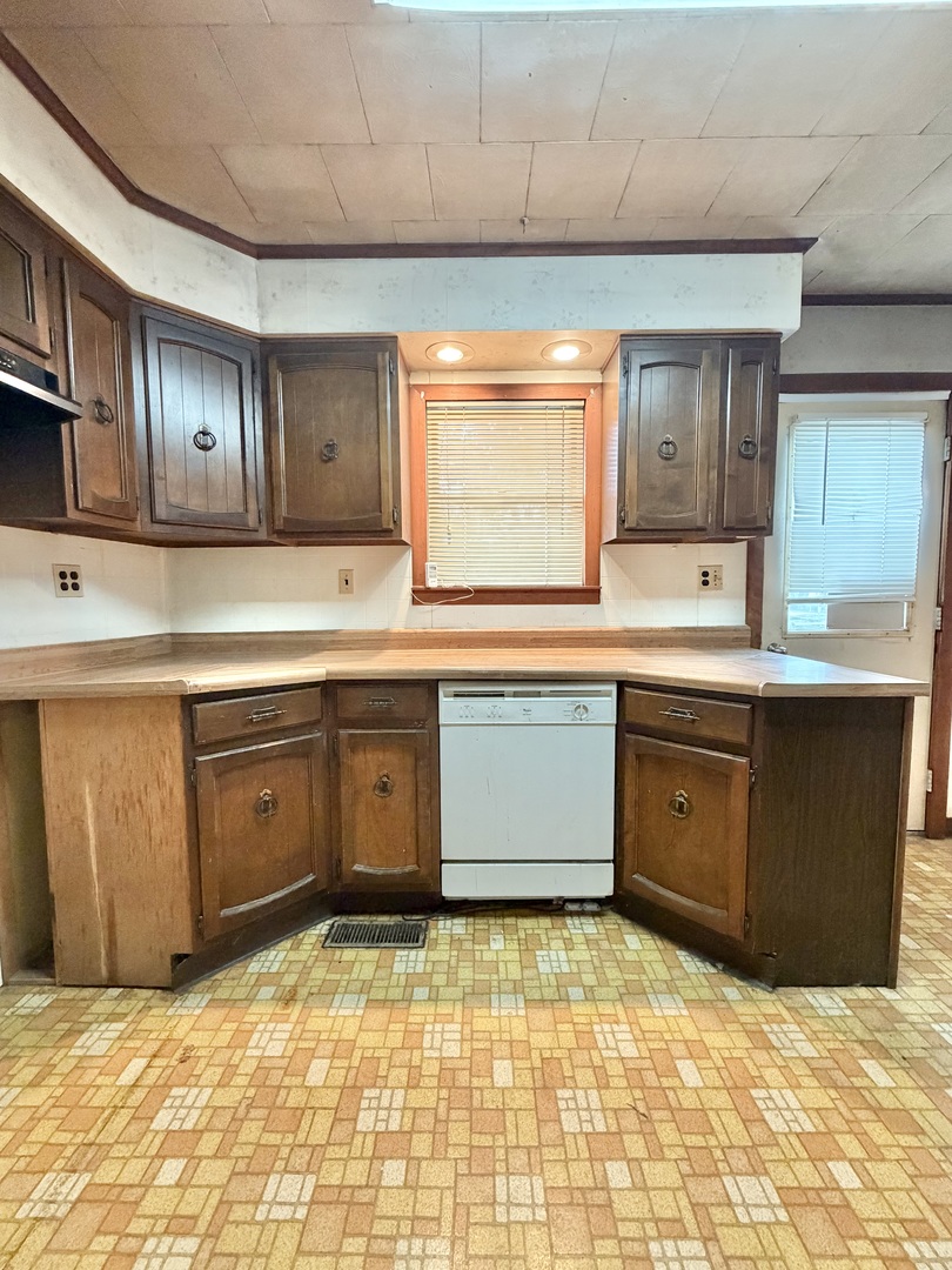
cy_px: 635
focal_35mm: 14
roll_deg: +0.5
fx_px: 513
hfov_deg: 85.7
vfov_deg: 102.1
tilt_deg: -4.6
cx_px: 476
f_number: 2.2
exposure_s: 1/60
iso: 500
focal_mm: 2.22
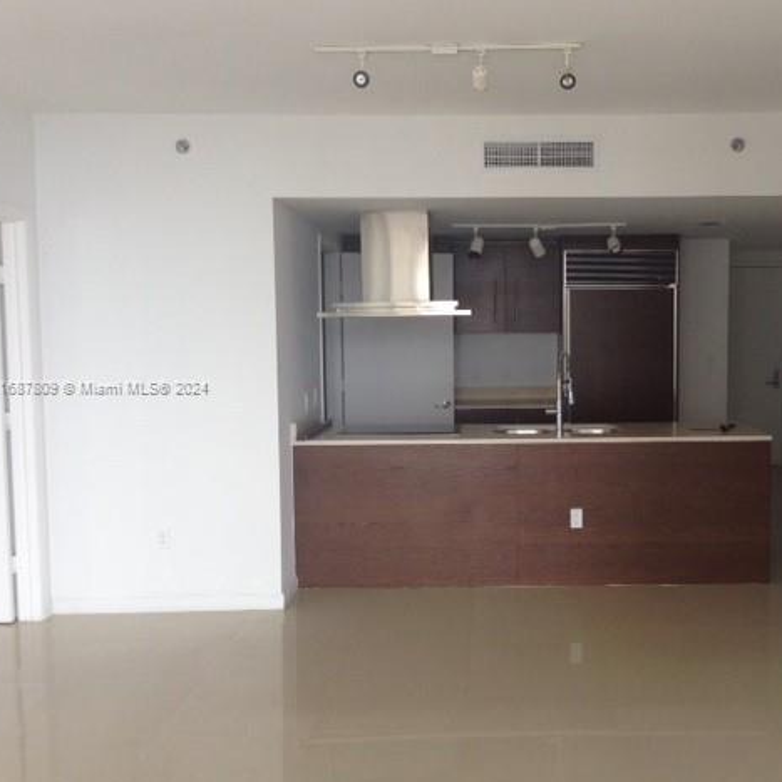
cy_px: 388
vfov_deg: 41.9
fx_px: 1022
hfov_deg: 41.4
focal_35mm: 40
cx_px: 511
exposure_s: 1/120
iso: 80
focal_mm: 4.12
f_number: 2.4
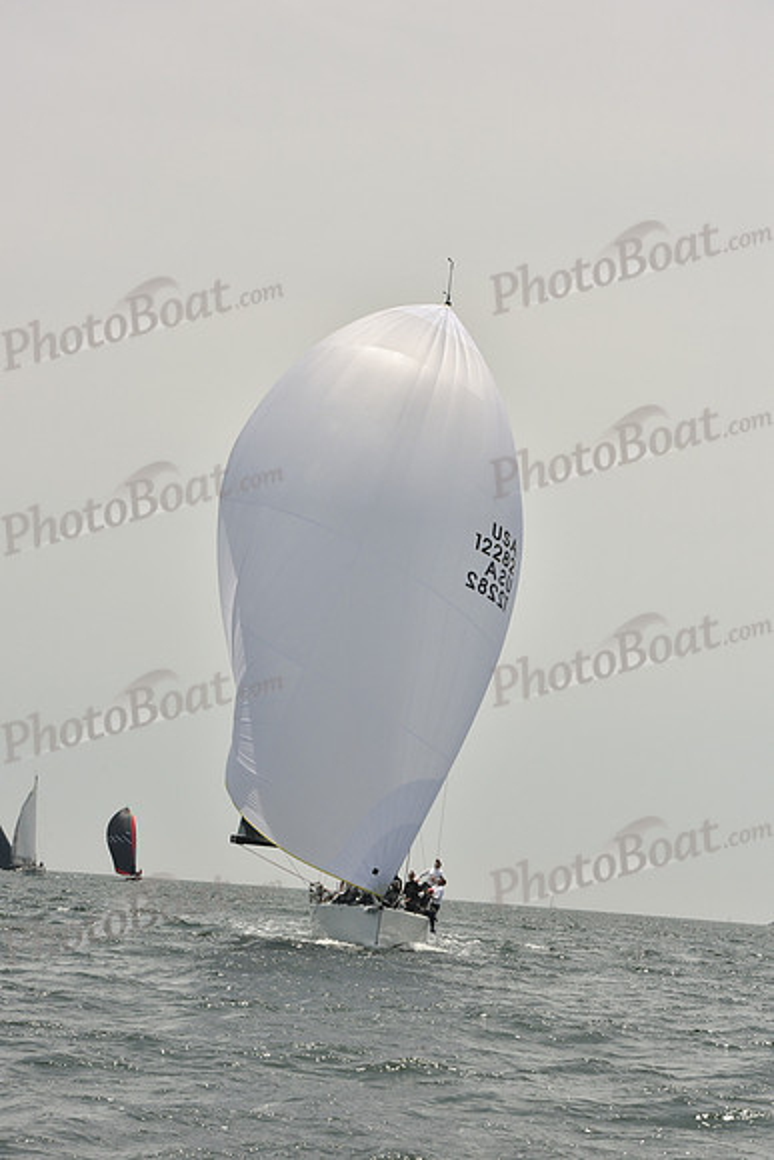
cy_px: 580
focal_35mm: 95
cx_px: 387
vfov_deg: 21.5
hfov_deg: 14.4
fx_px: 3062
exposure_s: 1/1600
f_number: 11
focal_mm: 95
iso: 400
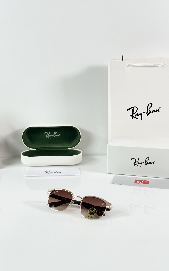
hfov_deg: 24.9
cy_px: 137
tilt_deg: -16.4
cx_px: 78
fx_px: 383
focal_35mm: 52
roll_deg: +0.5
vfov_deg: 38.9
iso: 50
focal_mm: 6.86
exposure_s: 1/100
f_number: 1.78
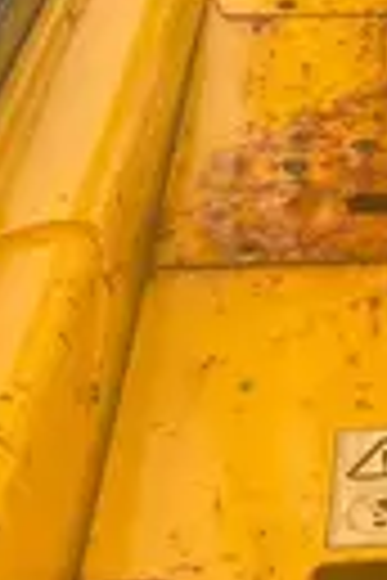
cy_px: -321
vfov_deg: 12.6
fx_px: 2483
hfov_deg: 8.1
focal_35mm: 154
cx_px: 999
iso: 50
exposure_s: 1/592
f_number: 1.6
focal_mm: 5.1
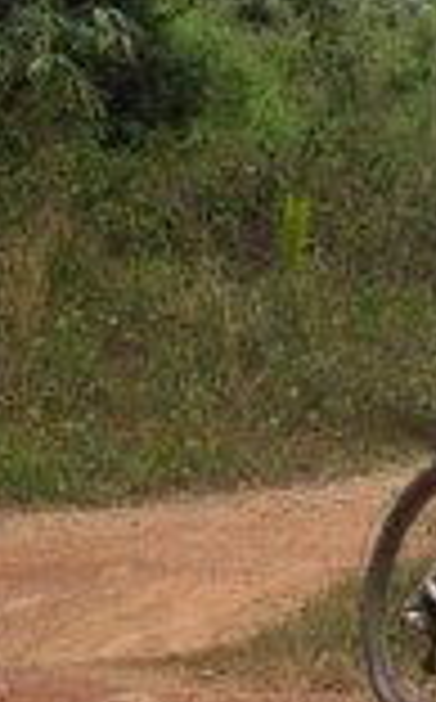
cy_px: 441
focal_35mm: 259
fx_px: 4942
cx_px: 881
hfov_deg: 5.0
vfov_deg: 8.1
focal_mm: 15.3
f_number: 4.8
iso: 80
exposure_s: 1/500
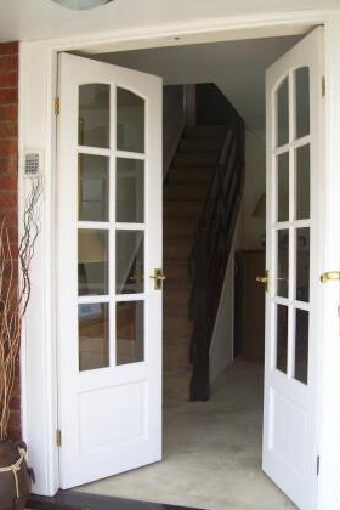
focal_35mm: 39
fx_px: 552
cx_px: 182
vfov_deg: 49.5
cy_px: 262
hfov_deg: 34.2
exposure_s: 1/143
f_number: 2.7
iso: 80
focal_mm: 6
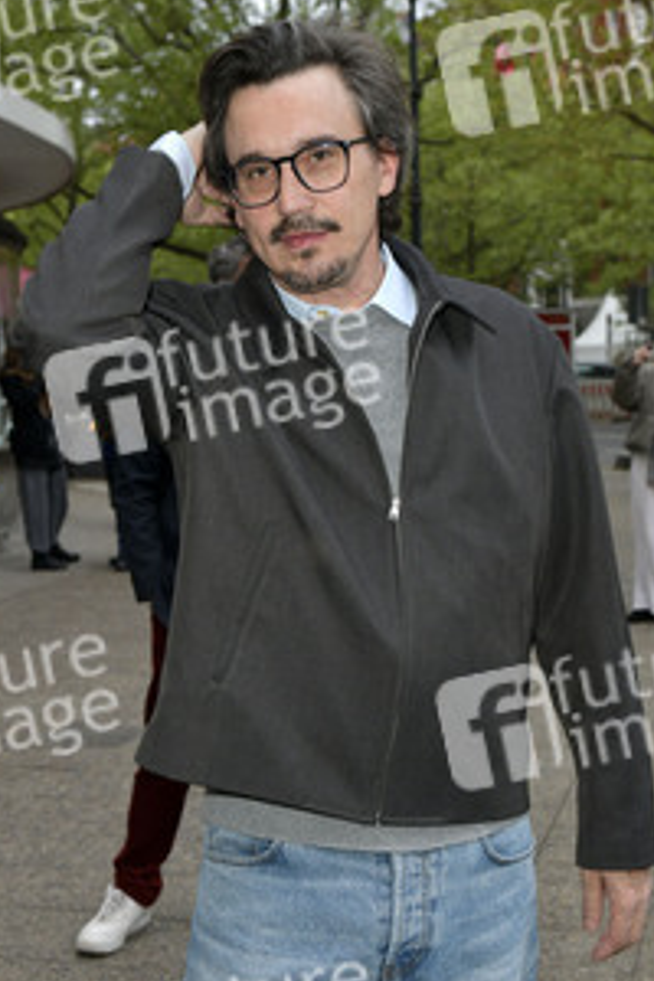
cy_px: 549
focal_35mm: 56
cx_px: 307
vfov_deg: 35.6
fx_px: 1526
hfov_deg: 24.2
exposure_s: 1/200
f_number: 6.3
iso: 640
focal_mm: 42
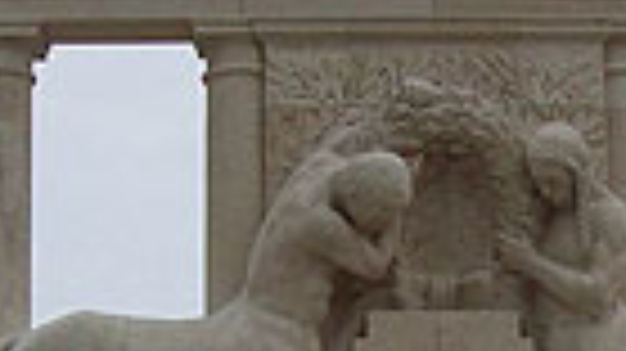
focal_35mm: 127
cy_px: 428
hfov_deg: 16.9
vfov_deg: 9.4
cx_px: 396
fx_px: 2107
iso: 80
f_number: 4.8
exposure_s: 1/775
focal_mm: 6
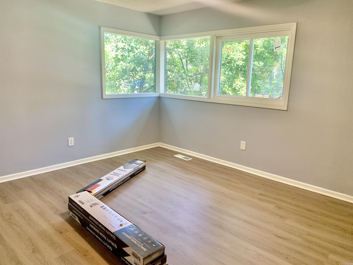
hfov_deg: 67.3
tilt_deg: -11.5
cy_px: 132
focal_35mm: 26
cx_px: 176
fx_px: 265
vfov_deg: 53.1
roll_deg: -2.5
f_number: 1.8
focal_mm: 4.25
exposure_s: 1/63
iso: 80
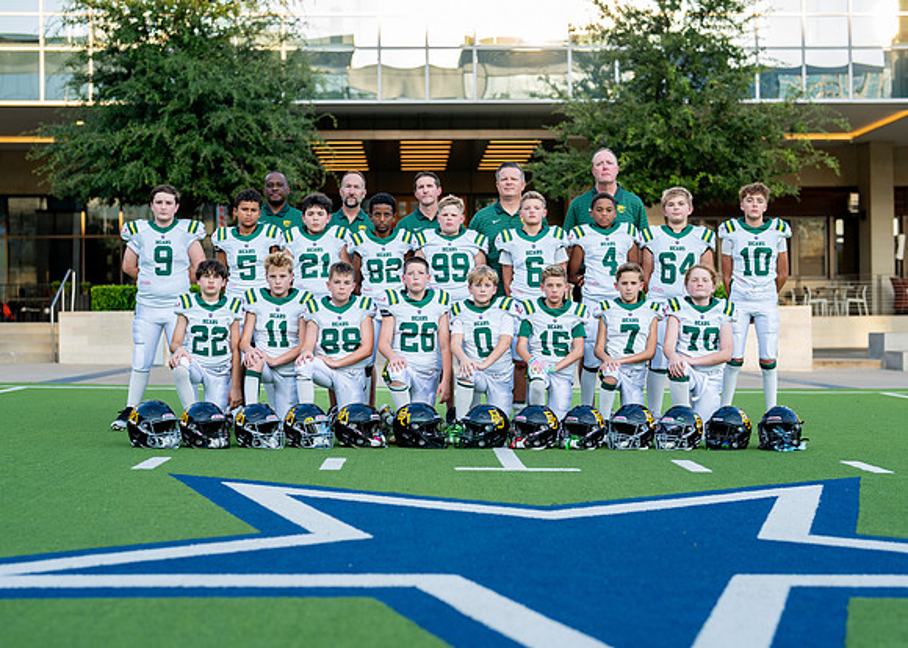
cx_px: 467
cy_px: 305
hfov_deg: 33.2
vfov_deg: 24.0
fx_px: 1523
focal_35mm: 59
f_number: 2
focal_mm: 50
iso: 160
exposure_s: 1/800
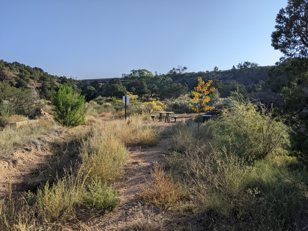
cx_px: 154
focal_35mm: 27
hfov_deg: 65.3
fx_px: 240
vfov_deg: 51.4
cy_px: 116
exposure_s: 1/3906
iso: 58
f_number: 1.8
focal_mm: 4.44
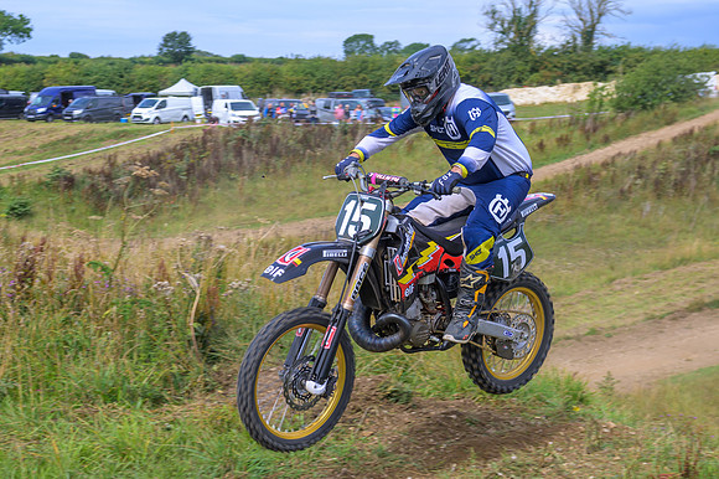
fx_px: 1273
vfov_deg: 21.3
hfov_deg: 31.4
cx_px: 260
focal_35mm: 64
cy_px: 291
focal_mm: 32
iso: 50
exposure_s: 1/320
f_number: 4
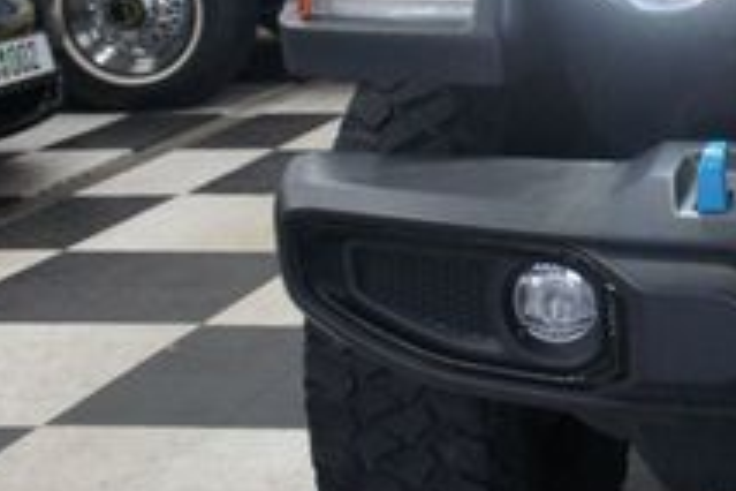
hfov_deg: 19.8
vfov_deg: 15.0
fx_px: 1840
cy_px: 55
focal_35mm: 90
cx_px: 1085
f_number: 4
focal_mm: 20
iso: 500
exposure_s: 1/80
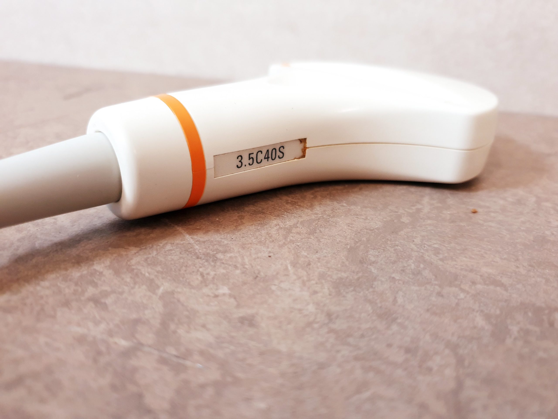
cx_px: 279
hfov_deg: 67.3
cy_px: 210
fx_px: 419
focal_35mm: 26
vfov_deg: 53.1
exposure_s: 1/50
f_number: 1.5
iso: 250
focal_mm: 4.3
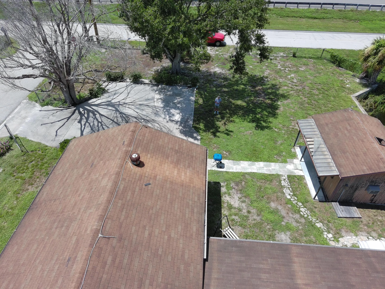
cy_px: 144
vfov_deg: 58.9
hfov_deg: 73.9
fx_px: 256
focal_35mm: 23
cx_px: 192
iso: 100
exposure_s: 1/2469
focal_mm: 6.67
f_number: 1.9
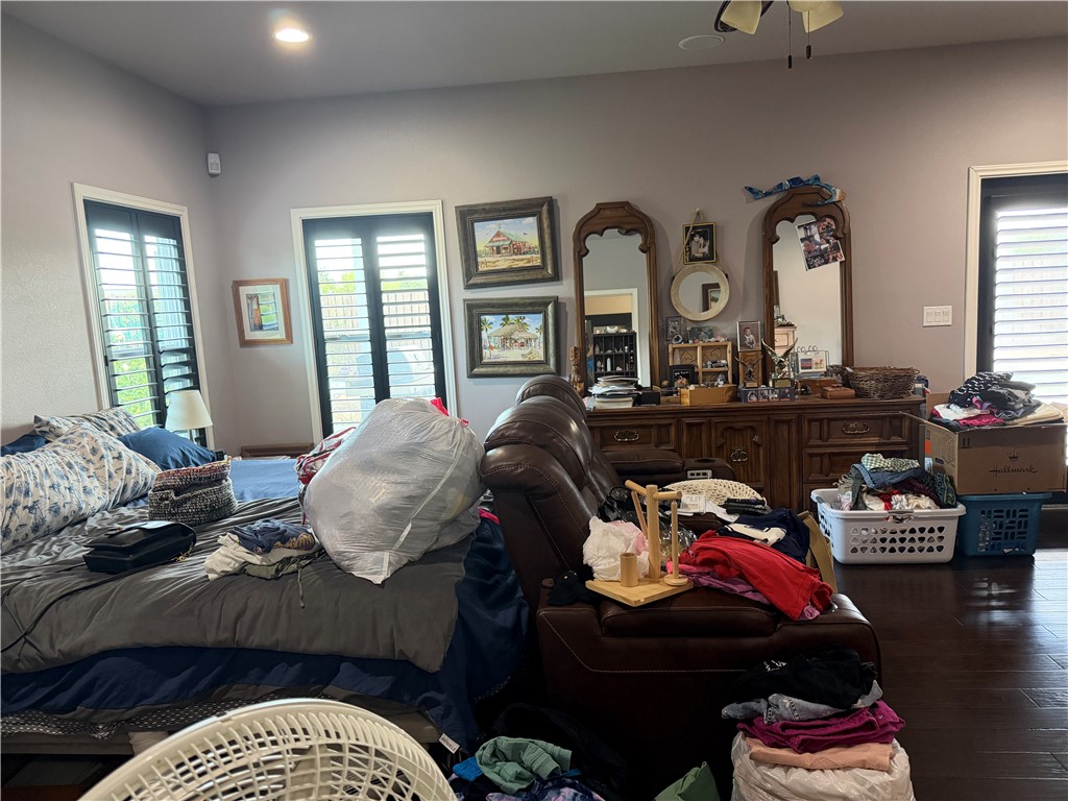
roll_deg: +3.4
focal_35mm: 24
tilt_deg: -7.5
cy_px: 400
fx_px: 740
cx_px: 534
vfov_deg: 56.8
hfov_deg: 71.6
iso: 500
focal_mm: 6.76
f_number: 1.78
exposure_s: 1/60
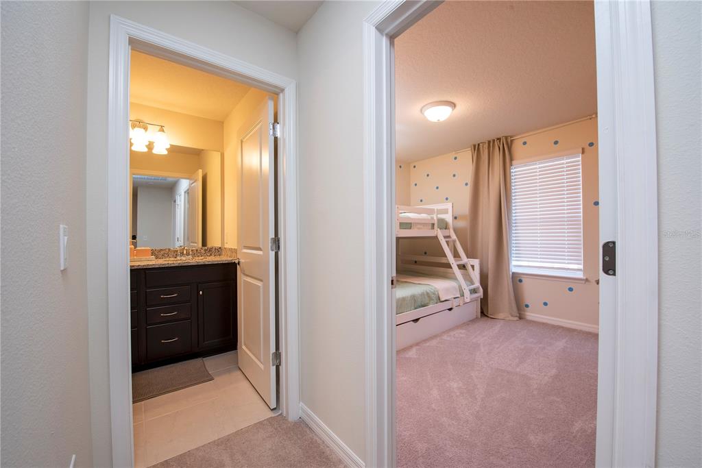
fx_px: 273
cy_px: 234
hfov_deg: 104.2
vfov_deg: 81.2
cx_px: 351
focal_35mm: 14
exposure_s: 1/20
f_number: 10
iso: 500
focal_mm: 14
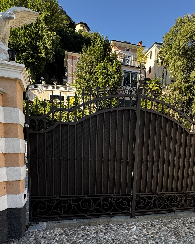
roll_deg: -1.9
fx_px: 195
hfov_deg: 53.0
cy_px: 183
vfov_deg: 60.6
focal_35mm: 27
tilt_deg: -7.3
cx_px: 110
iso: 40
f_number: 2.2
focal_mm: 2.22
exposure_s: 1/198
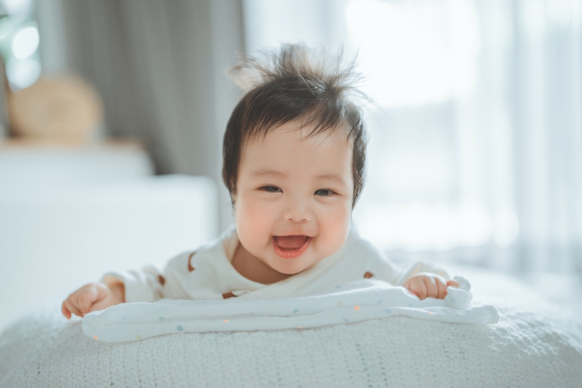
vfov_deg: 26.5
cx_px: 292
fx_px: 824
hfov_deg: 38.9
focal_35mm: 51
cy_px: 196
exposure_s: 1/125
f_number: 1.4
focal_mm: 50
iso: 500
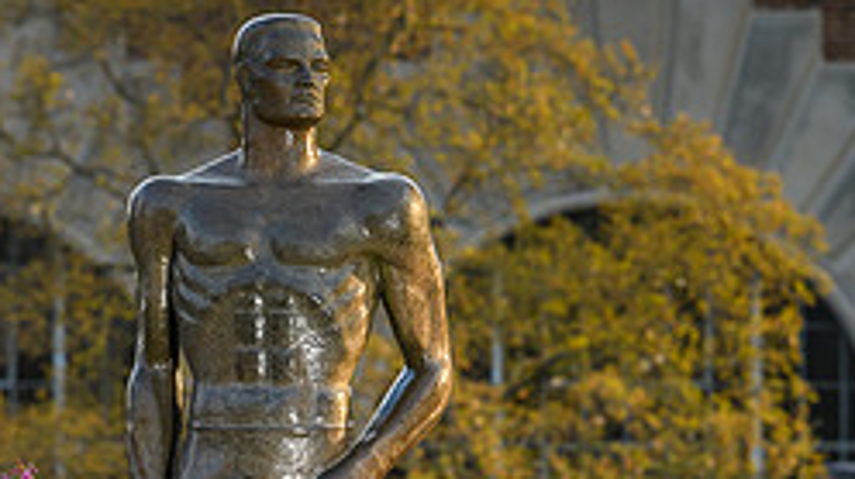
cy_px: 623
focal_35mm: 1218
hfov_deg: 1.8
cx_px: 358
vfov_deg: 1.0
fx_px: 27590
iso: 160
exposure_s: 1/200
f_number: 5.6
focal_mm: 300
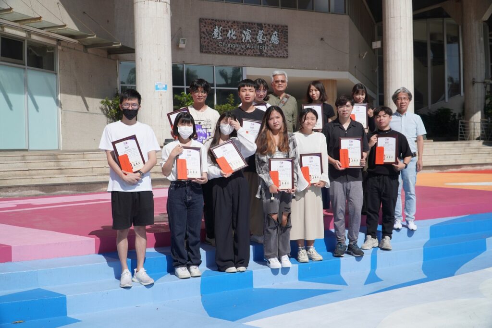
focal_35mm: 38
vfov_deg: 35.5
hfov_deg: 51.3
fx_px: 513
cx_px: 246
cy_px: 164
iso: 160
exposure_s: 1/2500
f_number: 4.5
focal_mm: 25
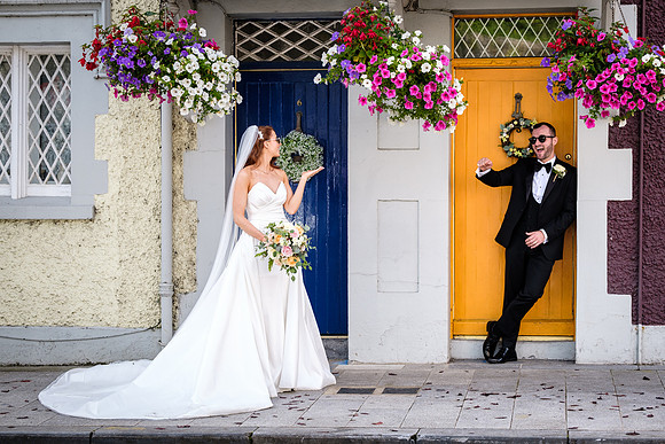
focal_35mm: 77
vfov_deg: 17.7
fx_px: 1427
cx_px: 328
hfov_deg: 26.2
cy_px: 222
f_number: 2.8
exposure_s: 1/500
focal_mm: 50
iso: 160
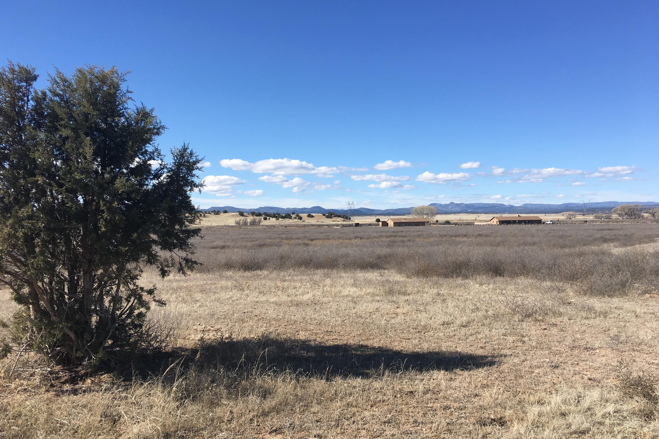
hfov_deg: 60.3
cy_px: 220
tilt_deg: +1.9
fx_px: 567
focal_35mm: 31
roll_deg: +1.2
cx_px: 324
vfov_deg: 42.3
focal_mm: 4.15
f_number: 2.2
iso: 25
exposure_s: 1/1672
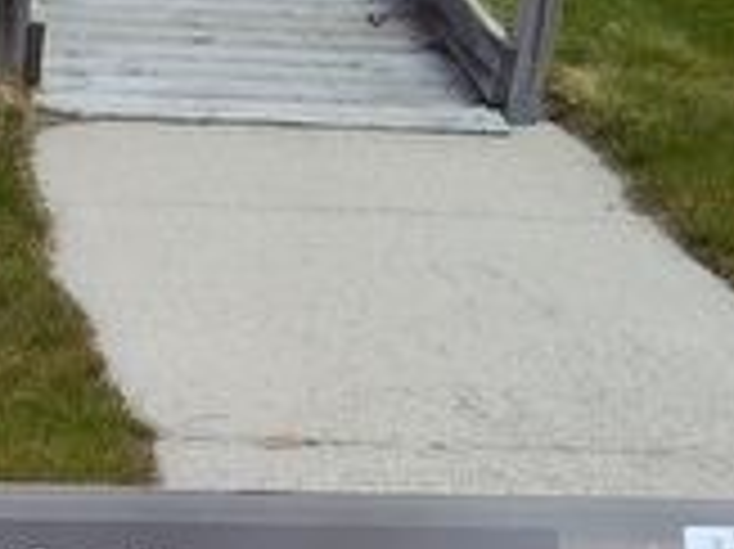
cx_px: -275
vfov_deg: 11.4
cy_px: 1197
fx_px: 2394
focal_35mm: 113
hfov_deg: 16.3
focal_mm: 5.56
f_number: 1.8
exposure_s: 1/847
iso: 100
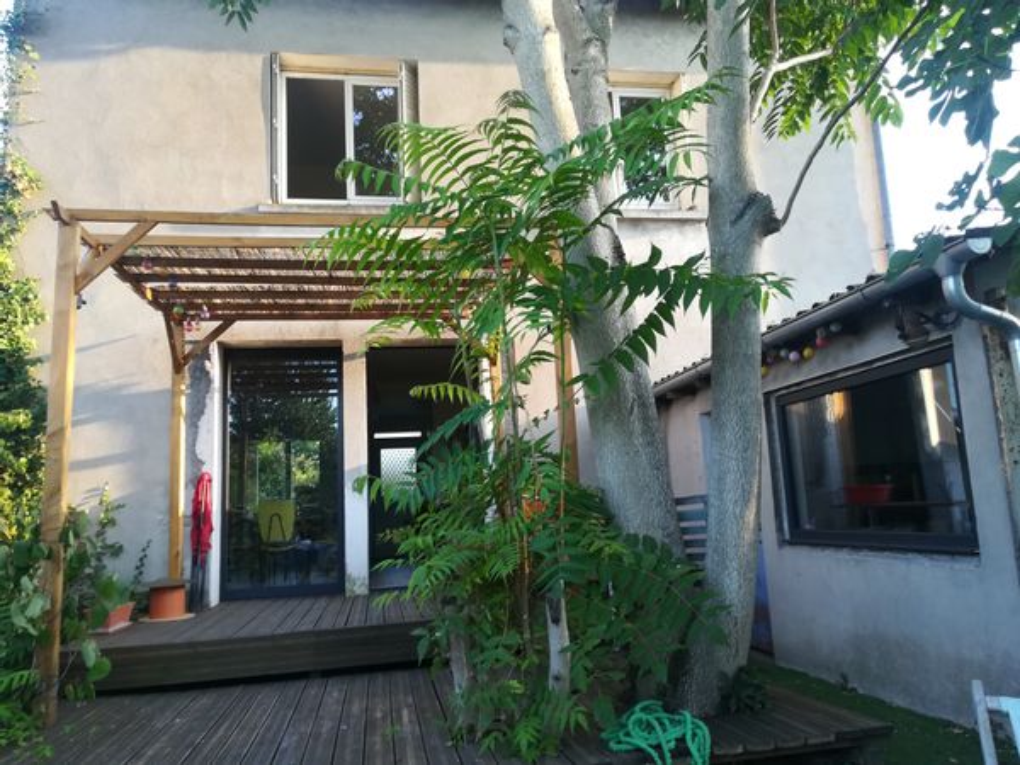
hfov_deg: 67.3
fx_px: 766
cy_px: 382
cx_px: 510
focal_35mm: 26
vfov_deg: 53.1
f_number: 2.2
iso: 100
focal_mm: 3.83
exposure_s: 1/100
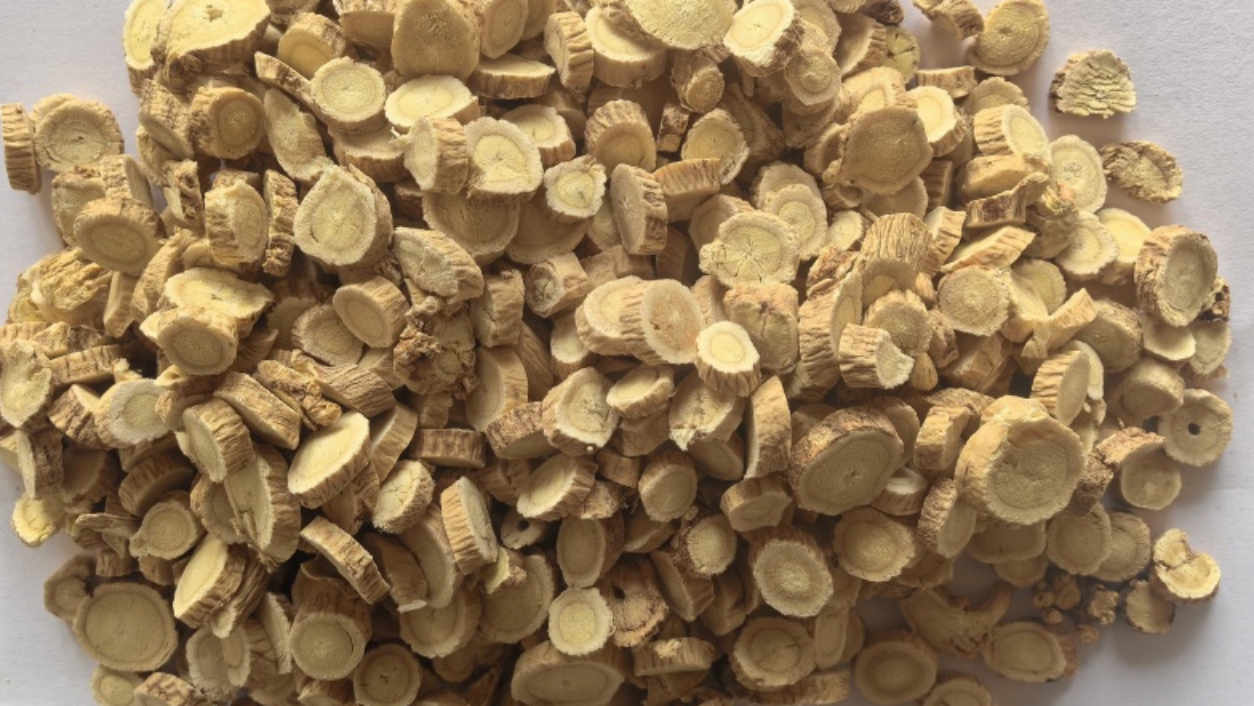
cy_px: 330
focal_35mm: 30
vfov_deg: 38.9
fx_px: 998
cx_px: 619
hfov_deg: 64.3
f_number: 4
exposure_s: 1/100
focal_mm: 5.75
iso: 250
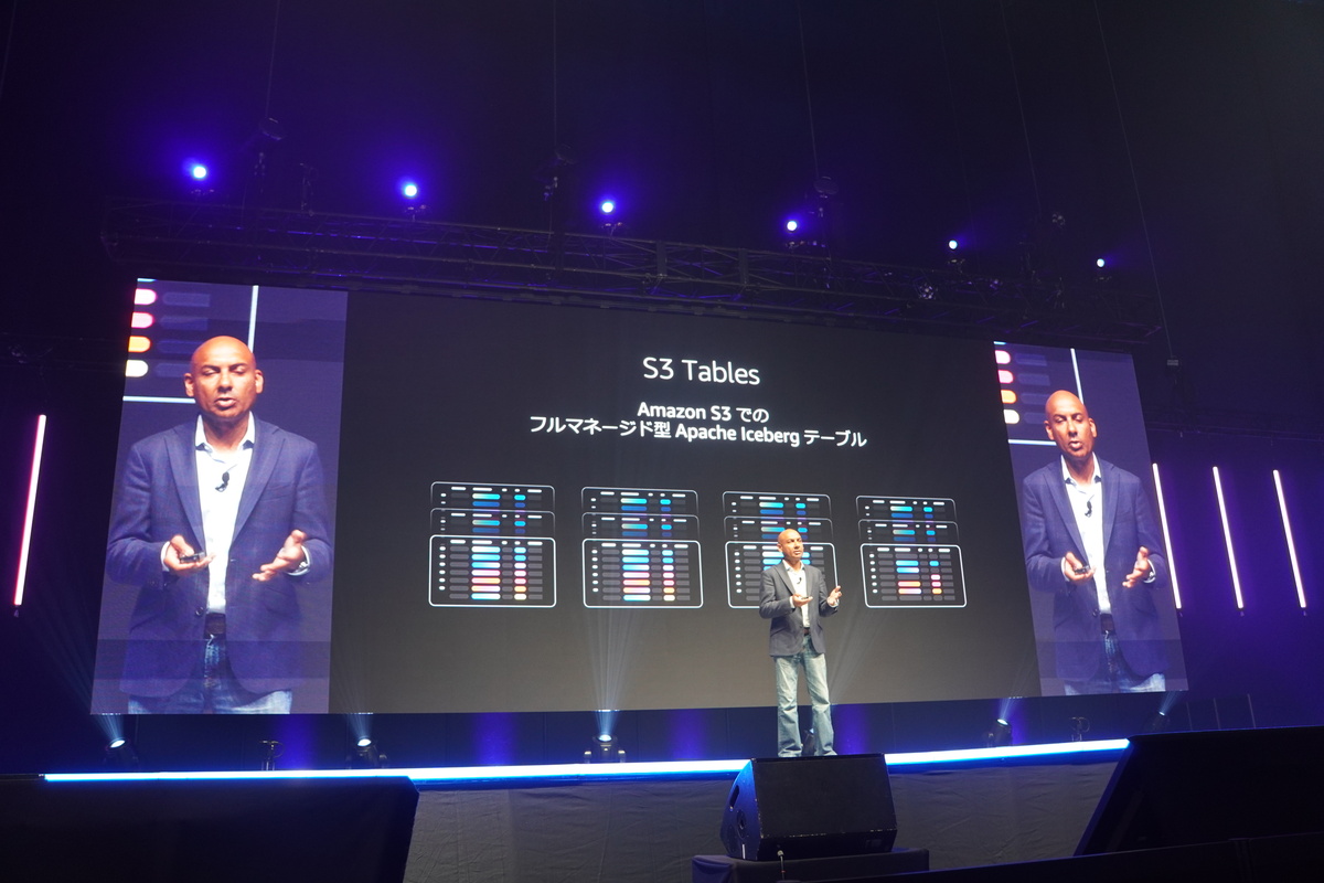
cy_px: 442
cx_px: 662
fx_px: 1054
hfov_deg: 64.3
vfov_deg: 45.5
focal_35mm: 29
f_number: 3.5
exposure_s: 1/30
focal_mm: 19.1
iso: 640
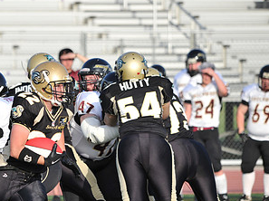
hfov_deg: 2.8
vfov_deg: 2.1
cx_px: 43
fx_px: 5542
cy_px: 162
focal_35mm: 714
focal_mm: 380
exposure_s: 1/1000
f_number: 7.1
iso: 560
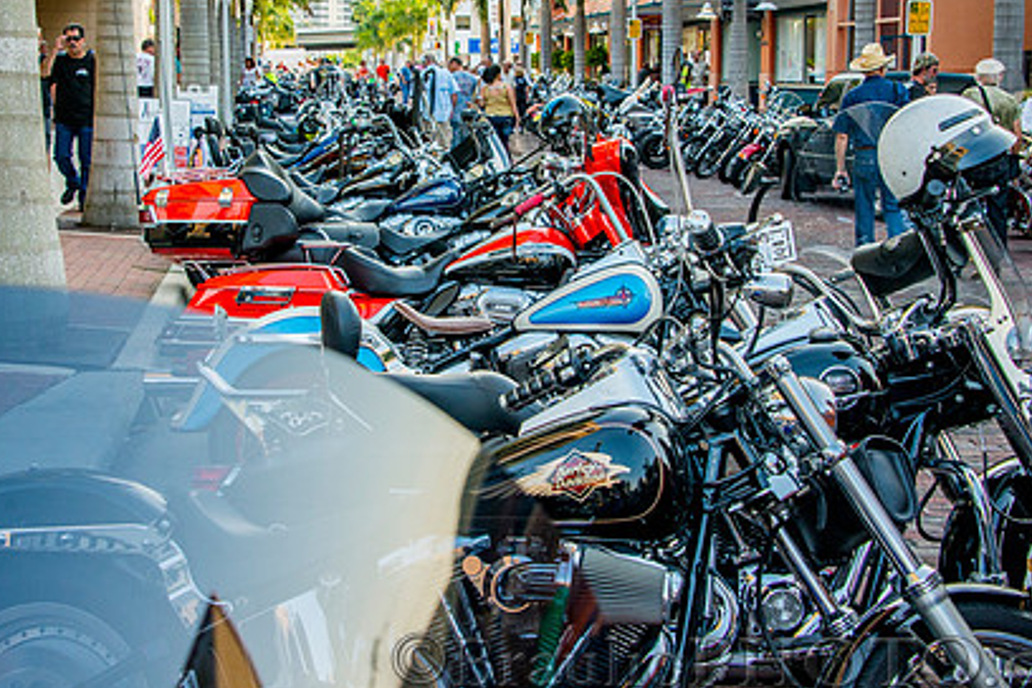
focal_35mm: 64
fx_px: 1835
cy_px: 239
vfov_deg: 21.2
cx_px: 455
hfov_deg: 31.4
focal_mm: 45
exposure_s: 1/250
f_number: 8
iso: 800
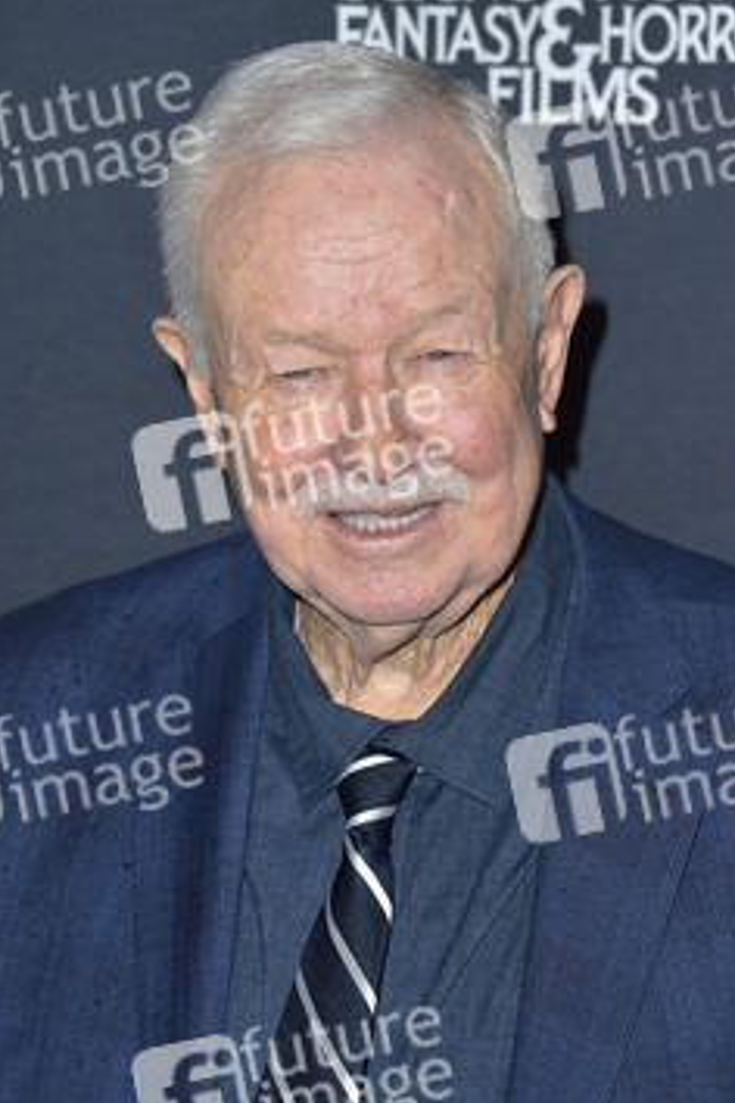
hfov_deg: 10.5
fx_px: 4012
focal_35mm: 131
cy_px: 614
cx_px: 385
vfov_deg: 15.6
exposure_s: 1/250
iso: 250
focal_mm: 116
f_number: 6.3
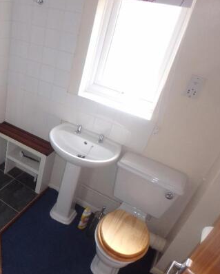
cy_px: 142
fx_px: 244
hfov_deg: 44.8
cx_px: 29
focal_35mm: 30
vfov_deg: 58.7
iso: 200
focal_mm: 3.7
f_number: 3.5
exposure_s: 1/30
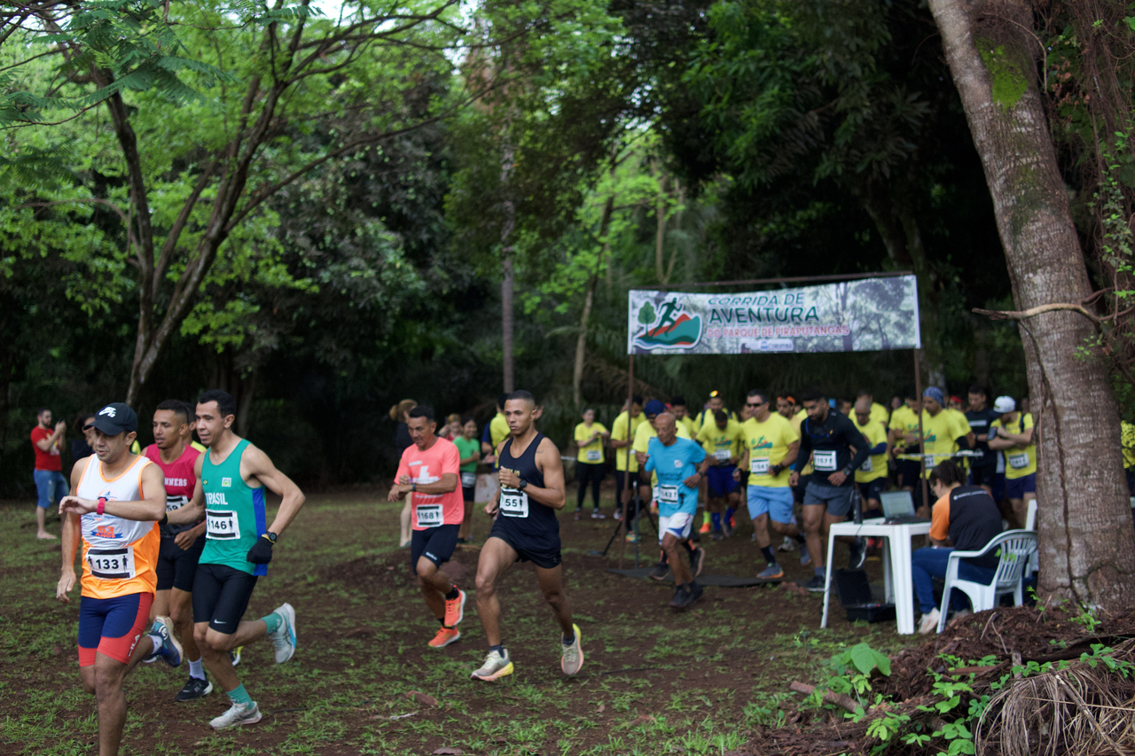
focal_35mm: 45
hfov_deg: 43.6
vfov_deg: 29.9
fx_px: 1418
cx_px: 568
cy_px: 378
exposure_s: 1/640
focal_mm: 30
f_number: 1.6
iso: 1000
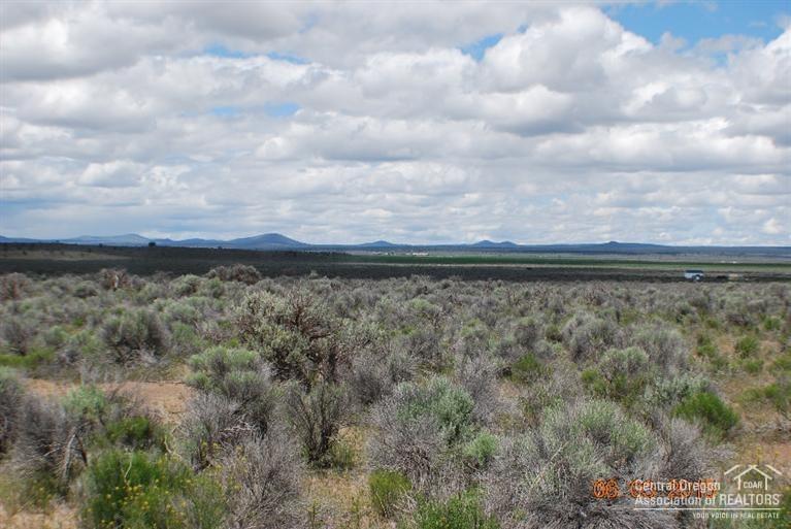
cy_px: 264
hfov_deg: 28.0
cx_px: 396
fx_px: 1583
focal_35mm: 72
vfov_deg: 19.0
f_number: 8
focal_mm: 48
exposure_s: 1/250
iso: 100
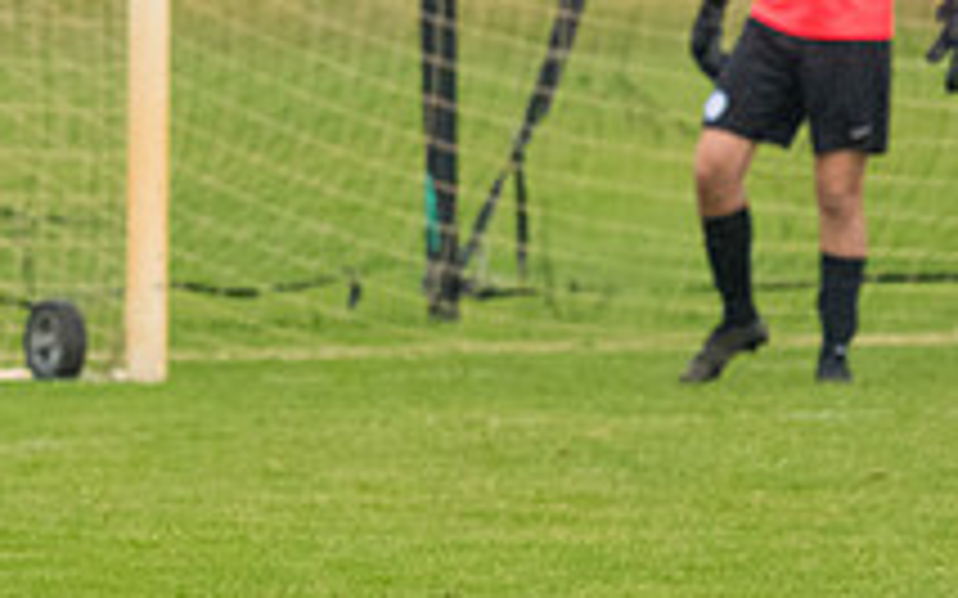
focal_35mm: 811
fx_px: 21168
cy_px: 220
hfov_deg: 2.6
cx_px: -211
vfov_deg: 1.6
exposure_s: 1/2000
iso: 2500
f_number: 4.5
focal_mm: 195
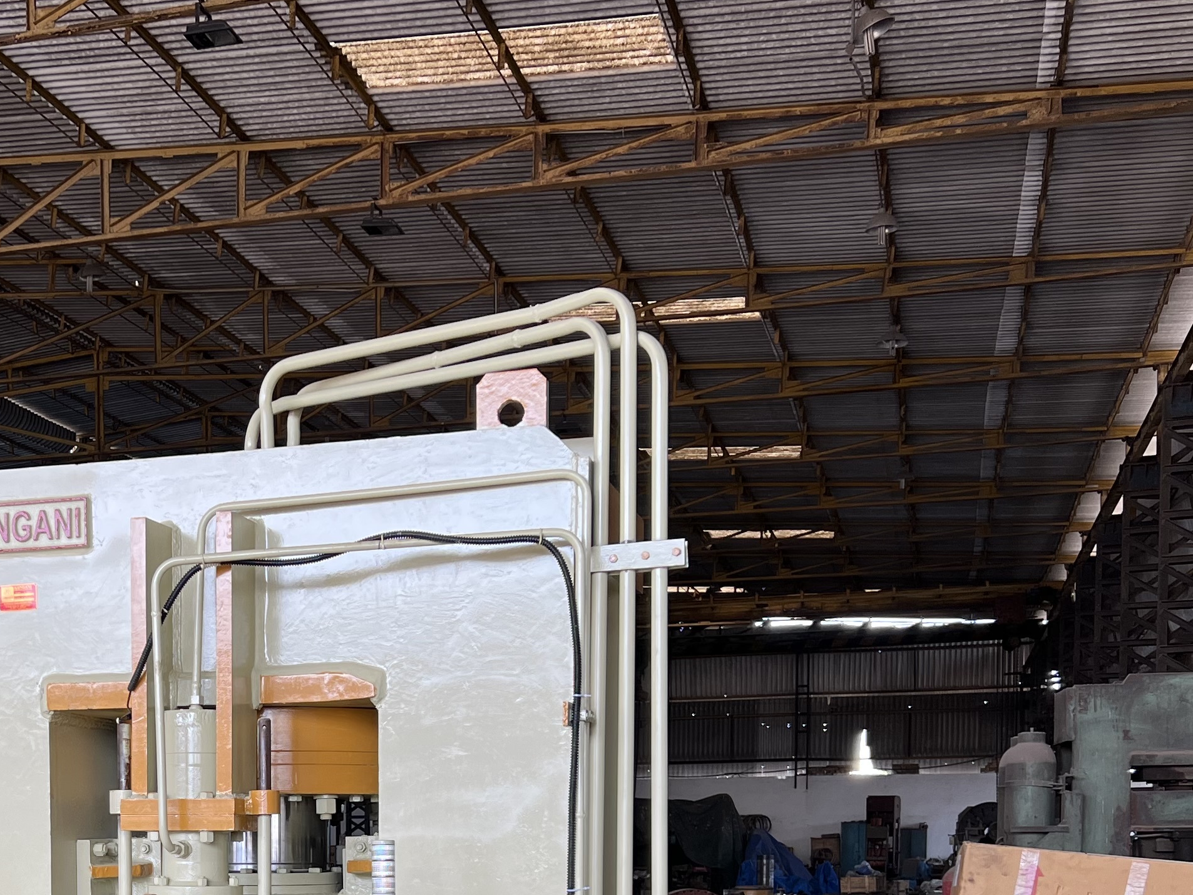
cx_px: 212
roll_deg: +0.1
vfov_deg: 25.0
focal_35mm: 55
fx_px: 1896
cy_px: 940
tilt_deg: -2.4
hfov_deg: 33.7
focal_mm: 5.7
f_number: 1.5
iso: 40
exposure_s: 1/268
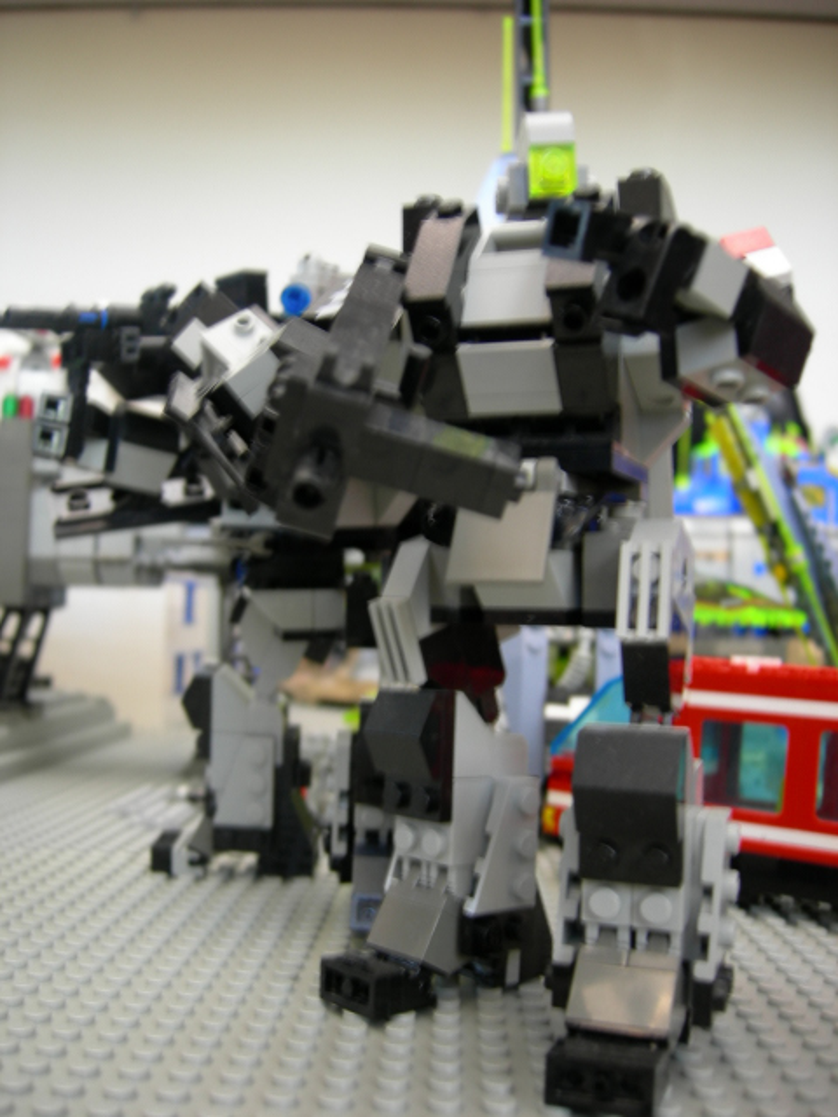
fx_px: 1162
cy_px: 558
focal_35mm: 36
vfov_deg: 51.4
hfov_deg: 39.7
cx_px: 419
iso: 64
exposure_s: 1/5.4
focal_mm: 7.5
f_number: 2.7
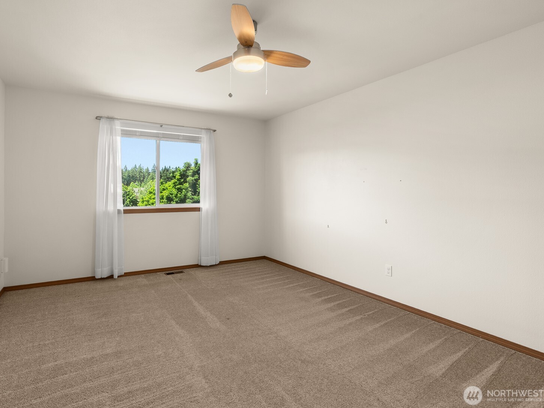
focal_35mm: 18
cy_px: 197
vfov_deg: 71.6
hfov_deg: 87.3
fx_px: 283
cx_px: 237
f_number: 9
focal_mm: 16
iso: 500
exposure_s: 1/4
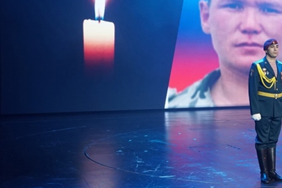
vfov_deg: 18.9
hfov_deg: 27.1
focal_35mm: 72
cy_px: 62
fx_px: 564
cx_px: 254
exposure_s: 1/160
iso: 1000
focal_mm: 26
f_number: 4
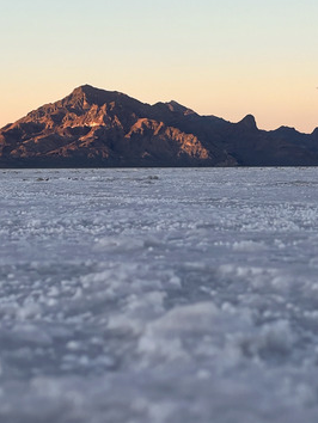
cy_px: 146
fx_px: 1382
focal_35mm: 113
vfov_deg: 17.4
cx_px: 108
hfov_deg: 13.1
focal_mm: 9
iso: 32
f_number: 2.8
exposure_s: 1/154
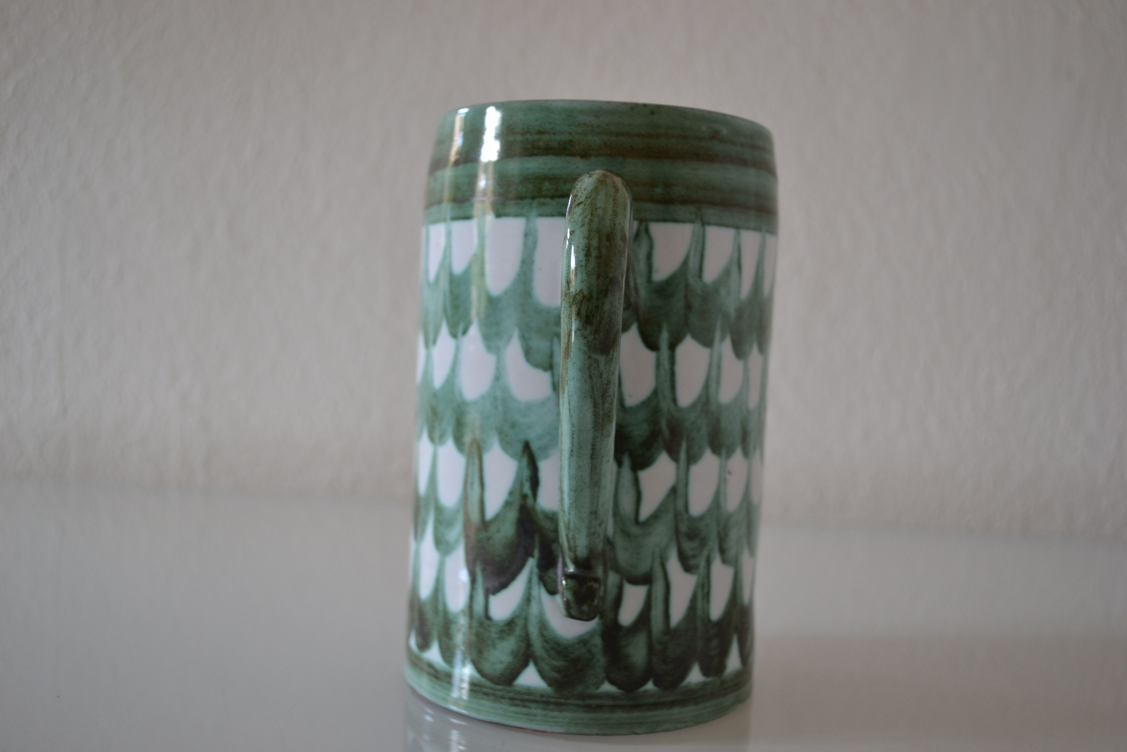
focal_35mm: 36
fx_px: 1127
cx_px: 564
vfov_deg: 36.9
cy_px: 376
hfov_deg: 53.1
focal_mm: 24
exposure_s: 1/50
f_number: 4
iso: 400
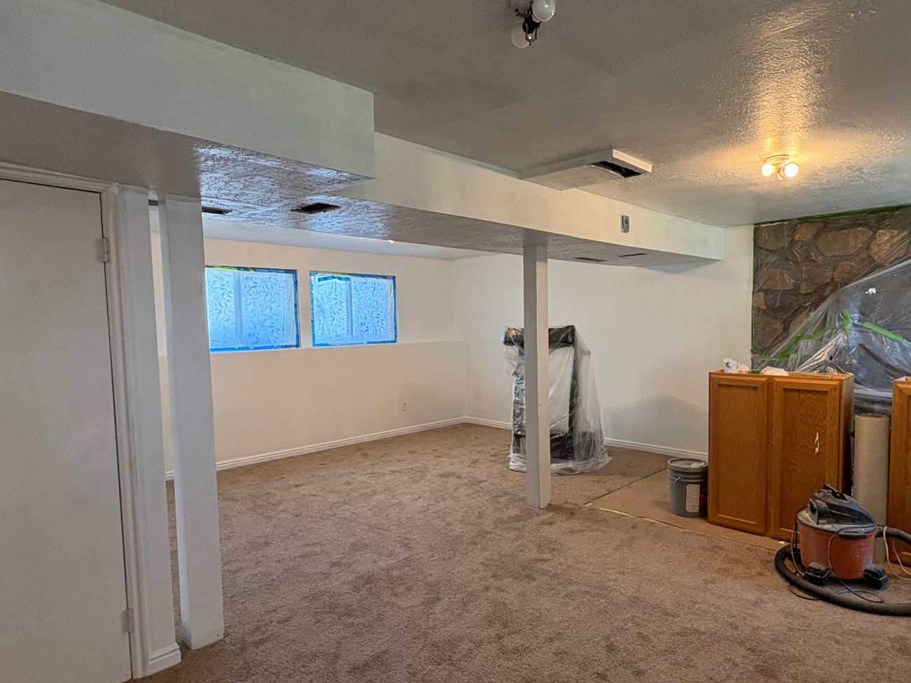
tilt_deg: -4.6
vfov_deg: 61.0
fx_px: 579
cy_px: 362
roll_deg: +1.4
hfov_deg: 75.8
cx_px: 532
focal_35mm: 22
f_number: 2.2
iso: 400
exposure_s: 1/120
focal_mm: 2.22
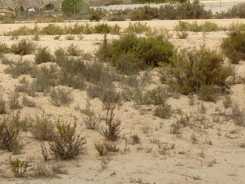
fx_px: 510
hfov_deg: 25.7
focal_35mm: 72
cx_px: -1
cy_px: -7
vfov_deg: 19.7
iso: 100
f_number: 4
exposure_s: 1/1600
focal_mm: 5.4
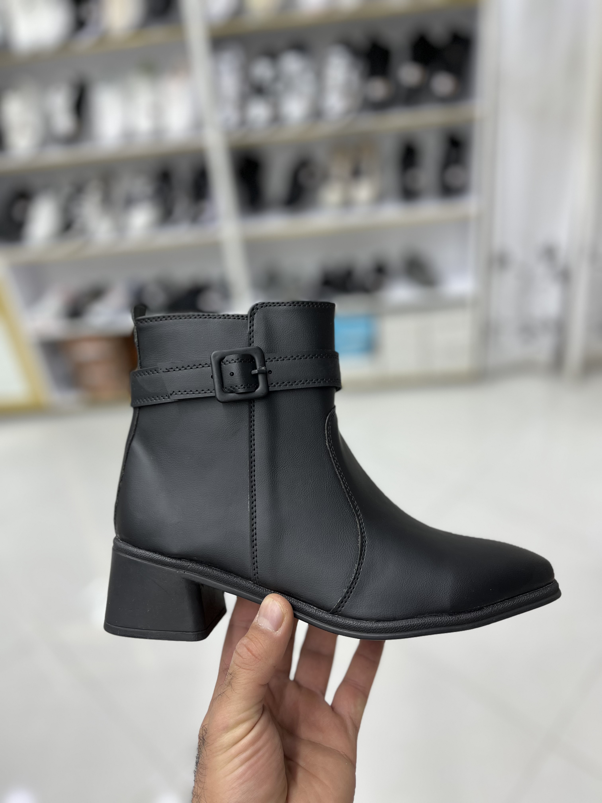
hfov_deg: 53.1
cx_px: 301
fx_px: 603
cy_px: 402
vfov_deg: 67.3
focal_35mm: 26
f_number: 1.6
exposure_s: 1/100
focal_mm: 5.1
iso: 40
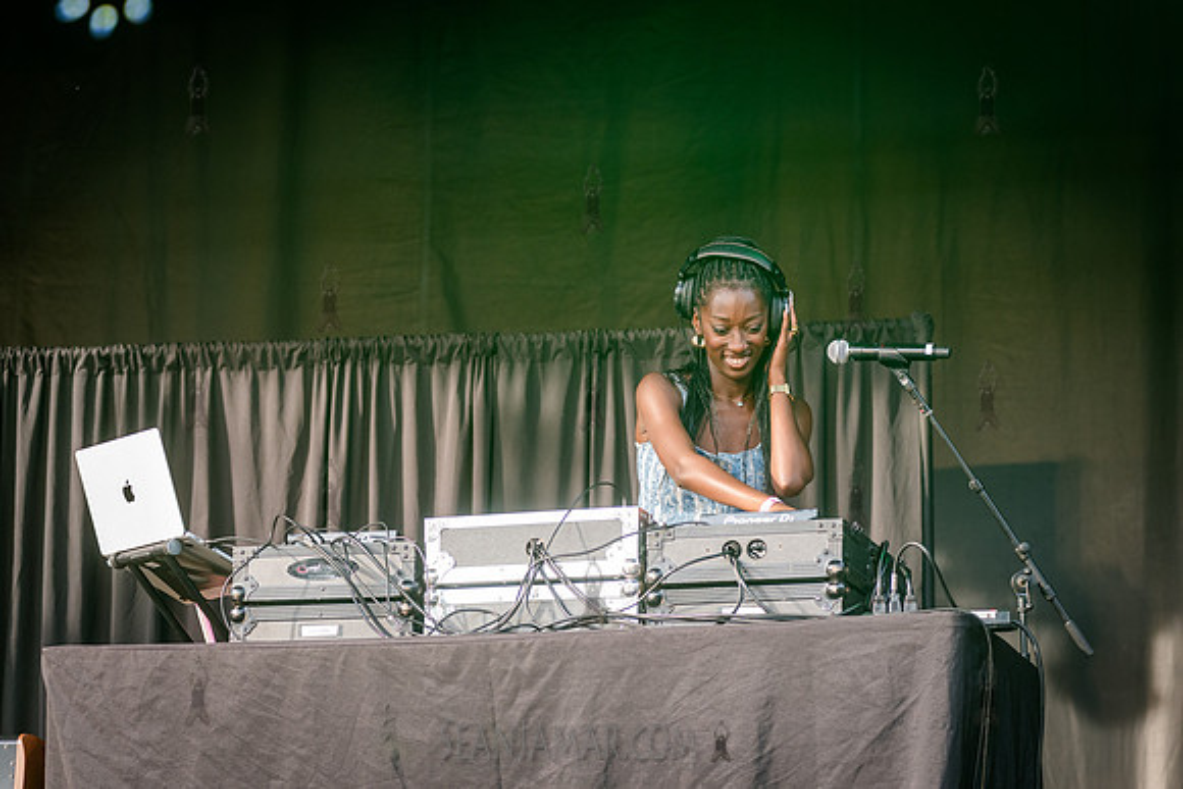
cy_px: 395
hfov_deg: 19.6
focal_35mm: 104
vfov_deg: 13.1
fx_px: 3425
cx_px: 578
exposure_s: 1/400
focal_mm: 100
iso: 1000
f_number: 4
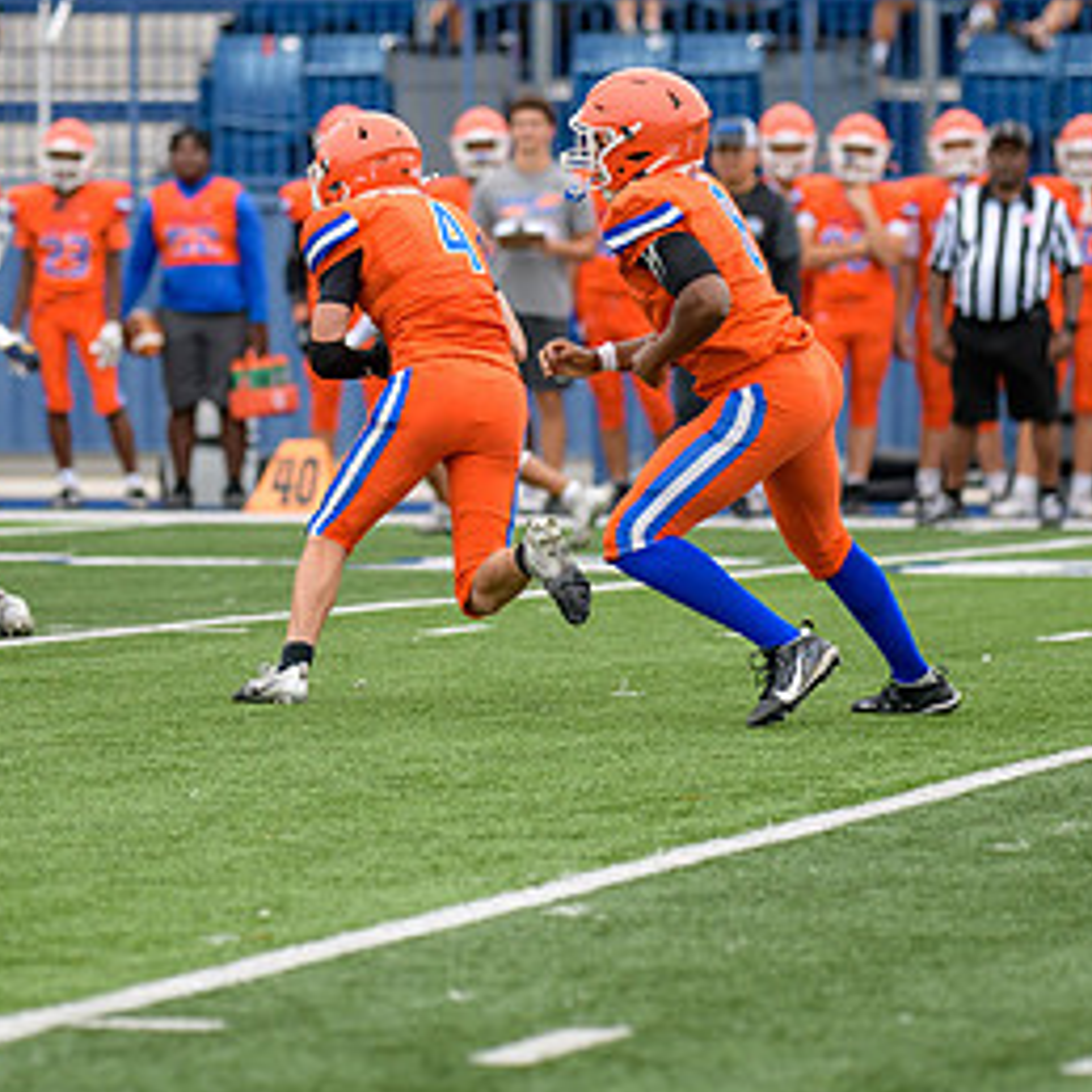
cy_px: 339
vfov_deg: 5.1
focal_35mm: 343
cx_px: 417
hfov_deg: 5.1
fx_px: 12242
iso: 500
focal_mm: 180
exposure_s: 1/800
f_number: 2.8
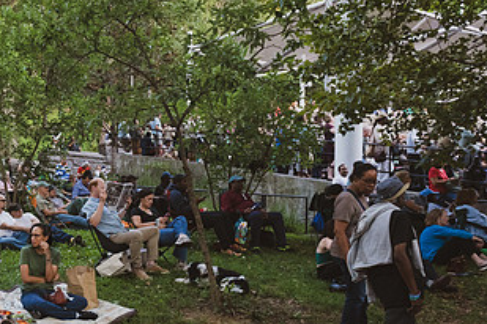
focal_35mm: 45
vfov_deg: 29.5
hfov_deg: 40.4
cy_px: 237
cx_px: 52
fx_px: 609
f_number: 3.5
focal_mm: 24
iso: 4000
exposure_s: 1/250
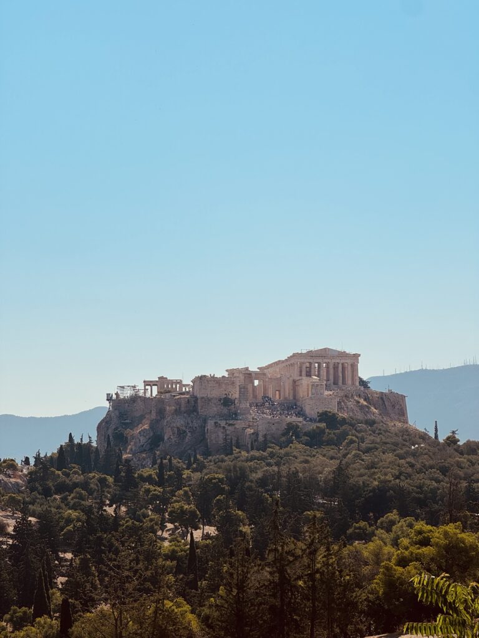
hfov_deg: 19.1
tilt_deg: +7.8
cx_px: 240
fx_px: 1421
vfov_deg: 25.3
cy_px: 319
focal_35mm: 77
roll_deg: +0.8
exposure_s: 1/2320
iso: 20
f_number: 2.8
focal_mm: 9
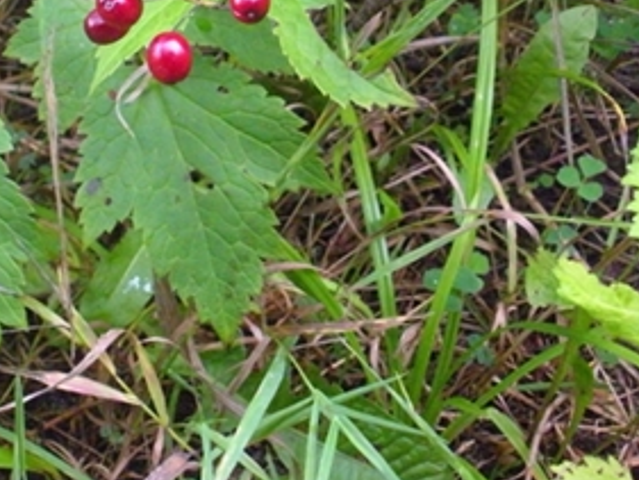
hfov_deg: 17.1
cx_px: 134
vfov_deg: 12.9
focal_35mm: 114
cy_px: 58
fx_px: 2105
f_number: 4.6
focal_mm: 11.2
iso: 1217
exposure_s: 1/133
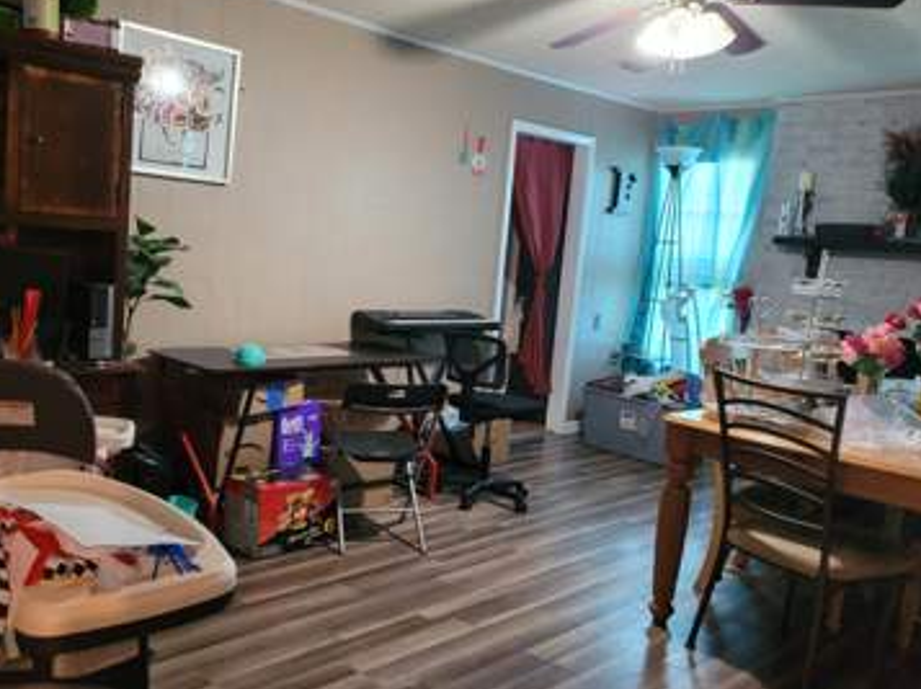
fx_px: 930
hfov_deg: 52.1
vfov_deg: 40.6
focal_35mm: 35
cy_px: 347
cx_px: 348
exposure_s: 1/40
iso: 500
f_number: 1.8
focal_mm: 5
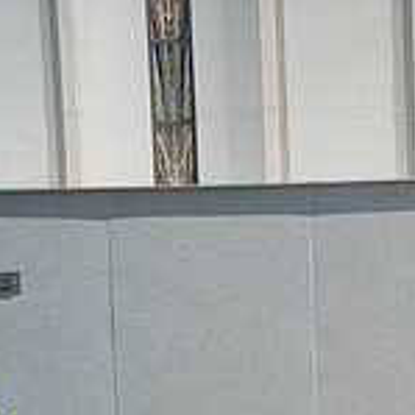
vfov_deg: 15.7
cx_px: 345
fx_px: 1397
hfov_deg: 16.7
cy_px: 599
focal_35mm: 103
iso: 100
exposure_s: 1/400
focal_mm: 40
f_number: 6.3
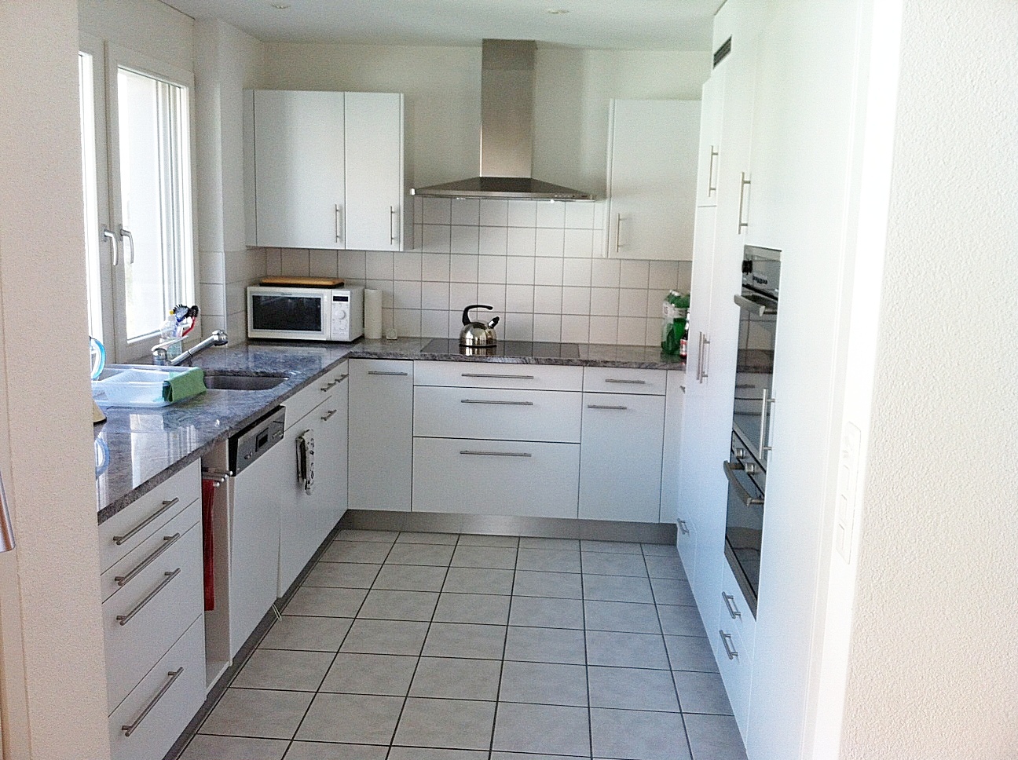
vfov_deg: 40.6
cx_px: 509
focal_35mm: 35
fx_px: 1028
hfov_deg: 52.7
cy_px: 380
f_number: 2.8
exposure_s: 1/50
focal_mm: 3.85
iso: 100
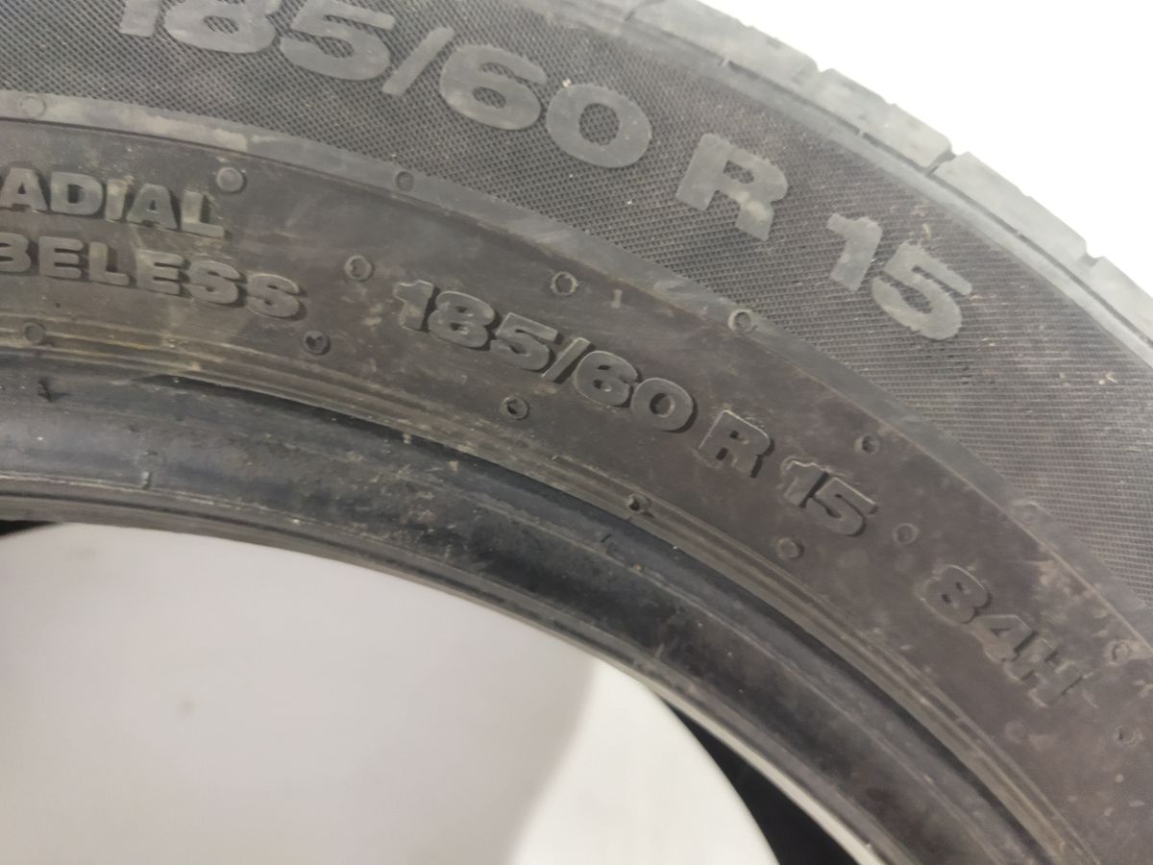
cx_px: 576
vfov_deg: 51.4
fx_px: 899
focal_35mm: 27
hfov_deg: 65.3
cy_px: 432
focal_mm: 4.71
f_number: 1.79
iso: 431
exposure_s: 1/20
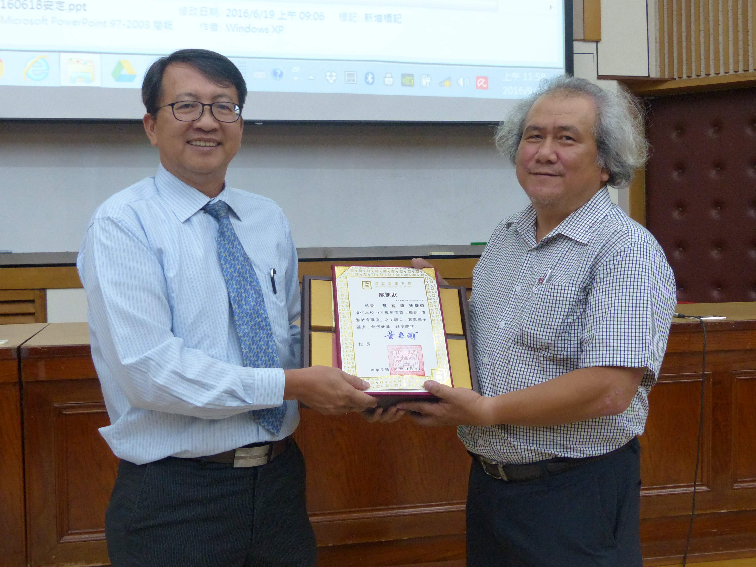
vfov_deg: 34.3
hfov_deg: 44.8
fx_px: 917
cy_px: 265
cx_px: 388
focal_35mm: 42
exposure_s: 1/60
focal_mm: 7
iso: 320
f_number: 2.8
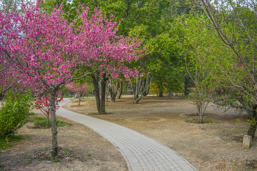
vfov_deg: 37.9
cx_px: 128
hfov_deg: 54.4
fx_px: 250
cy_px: 86
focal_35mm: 35
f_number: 8
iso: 320
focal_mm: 35
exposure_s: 1/200
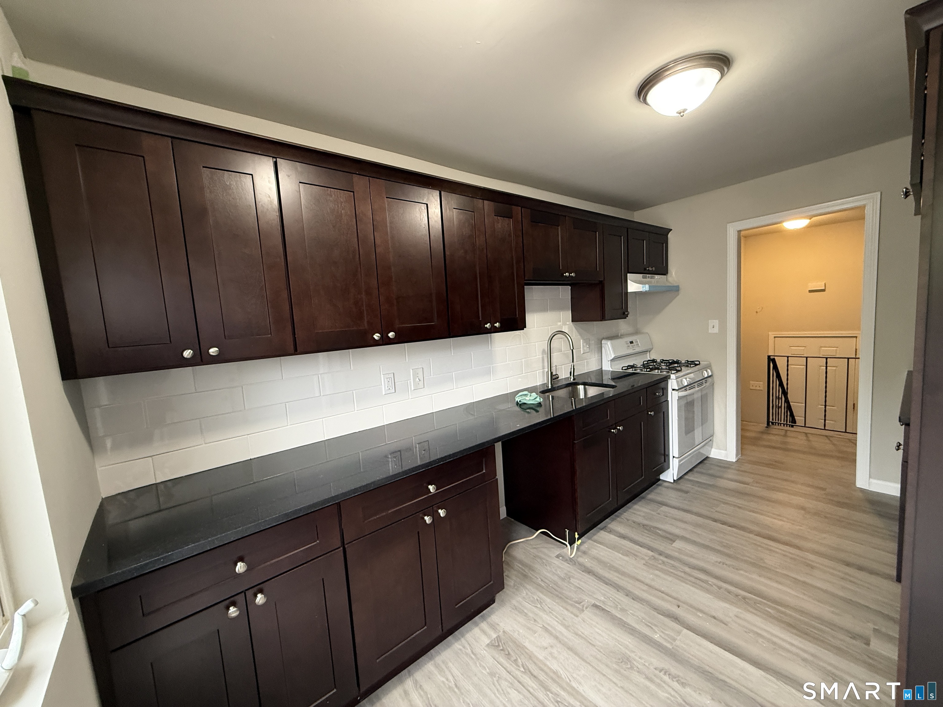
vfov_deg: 85.7
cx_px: 472
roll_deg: +3.6
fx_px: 381
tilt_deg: -5.6
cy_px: 354
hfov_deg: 102.1
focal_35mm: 14
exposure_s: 1/60
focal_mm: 2.22
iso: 320
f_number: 2.2
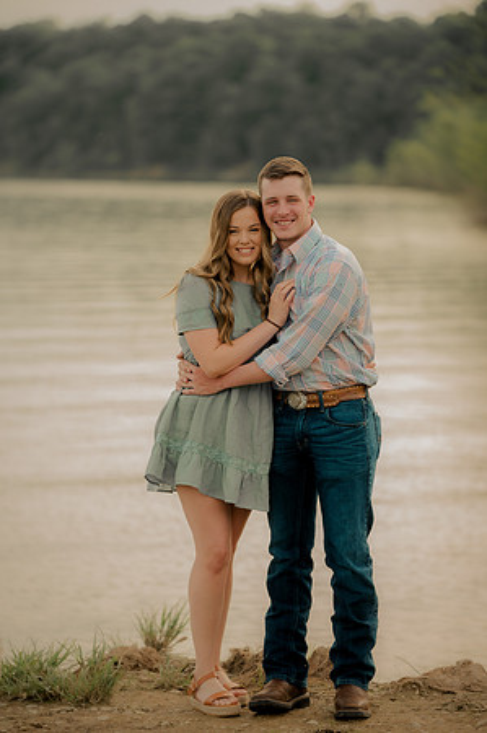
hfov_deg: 10.1
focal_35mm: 135
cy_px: 366
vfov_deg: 15.2
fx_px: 2746
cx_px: 244
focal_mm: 135
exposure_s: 1/400
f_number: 2.8
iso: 160
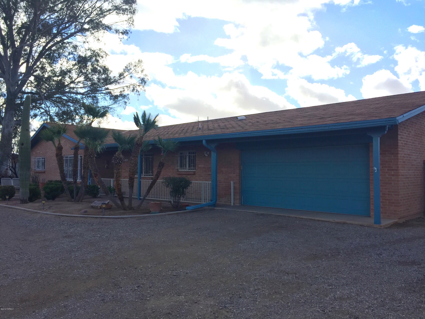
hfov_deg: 61.7
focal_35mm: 29
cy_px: 160
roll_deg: -0.2
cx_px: 212
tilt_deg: +1.5
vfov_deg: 48.2
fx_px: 356
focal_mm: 4.15
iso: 32
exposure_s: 1/1799
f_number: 2.2
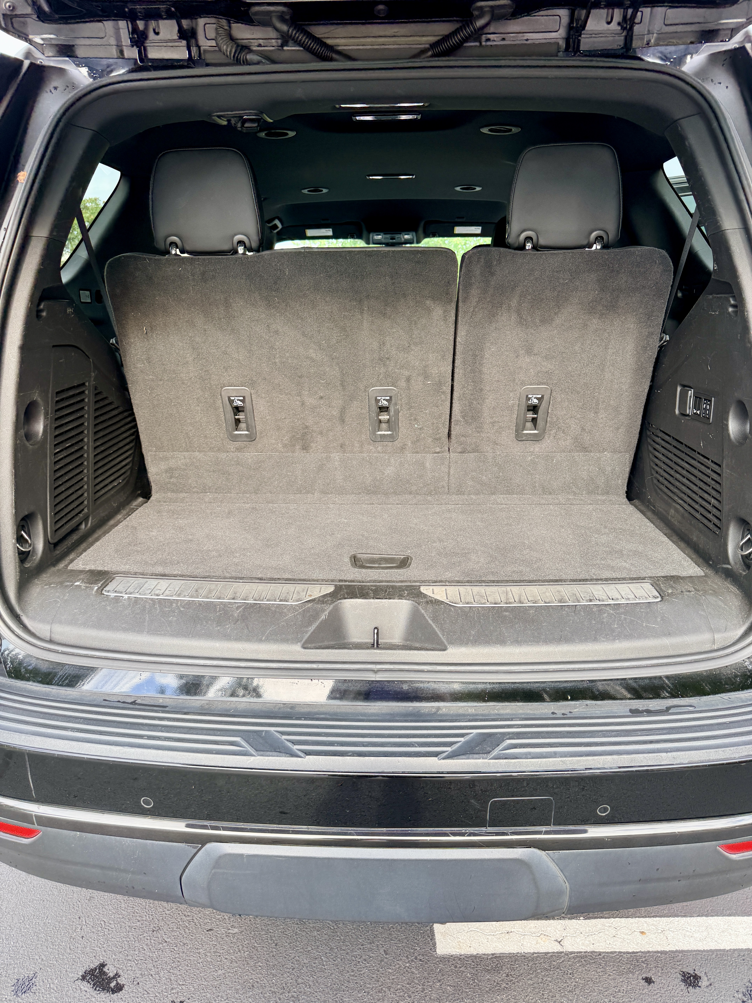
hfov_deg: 56.8
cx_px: 376
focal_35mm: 24
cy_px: 502
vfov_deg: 71.6
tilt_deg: -12.2
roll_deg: +2.8
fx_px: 695
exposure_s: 1/206
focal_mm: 6.76
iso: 64
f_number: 1.78
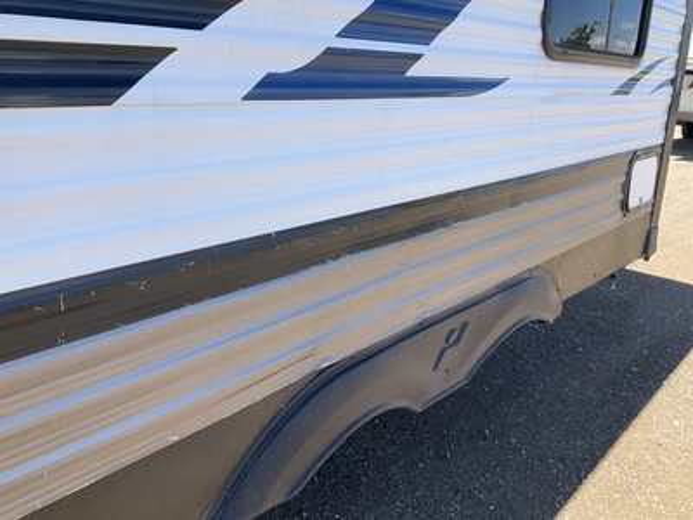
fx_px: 581
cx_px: 346
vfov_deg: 48.2
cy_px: 260
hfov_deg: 61.7
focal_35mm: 29
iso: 25
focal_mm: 3
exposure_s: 1/642
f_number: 1.8
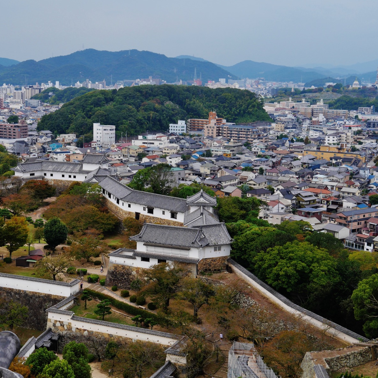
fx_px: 704
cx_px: 138
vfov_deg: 30.0
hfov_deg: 29.9
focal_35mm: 57
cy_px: 190
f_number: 8
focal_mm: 24
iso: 200
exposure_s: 1/200
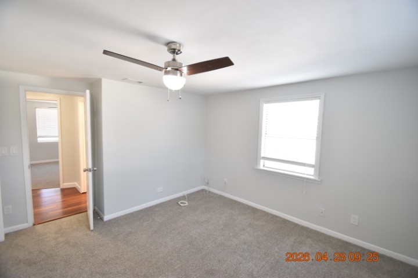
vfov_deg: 77.3
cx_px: 209
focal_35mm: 15
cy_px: 139
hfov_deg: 100.4
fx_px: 174
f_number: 3.5
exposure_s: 1/60
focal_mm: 10
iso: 800
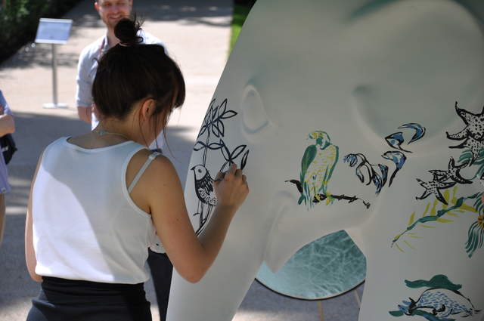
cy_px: 160
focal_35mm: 135
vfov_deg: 10.1
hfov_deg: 15.2
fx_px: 1813
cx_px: 242
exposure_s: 1/250
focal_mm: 90
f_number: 5.6
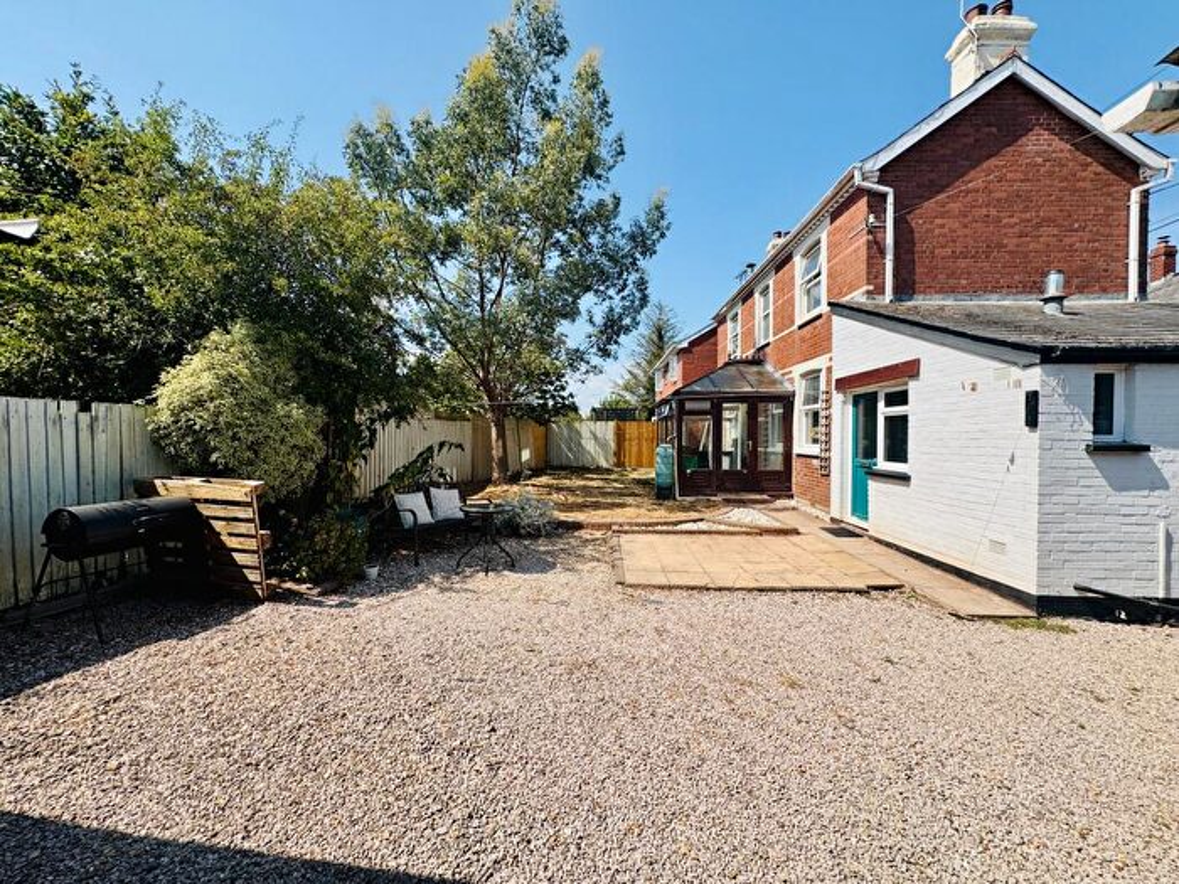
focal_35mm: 14
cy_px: 442
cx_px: 590
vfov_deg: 85.7
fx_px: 477
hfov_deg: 102.1
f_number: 2.2
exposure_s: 1/1880
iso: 50
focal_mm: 2.22
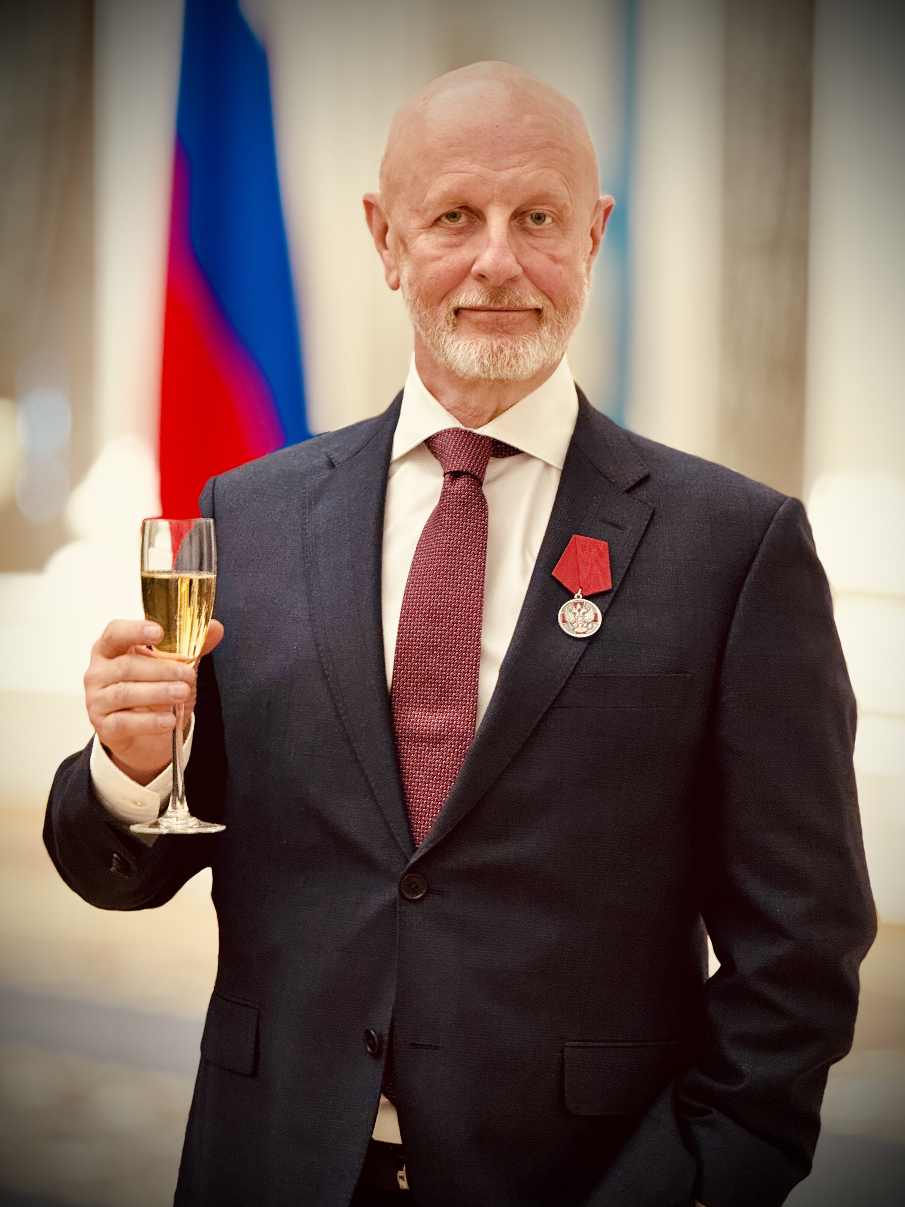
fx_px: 4183
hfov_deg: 12.3
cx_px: 452
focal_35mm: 120
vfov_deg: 16.4
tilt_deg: -2.2
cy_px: 604
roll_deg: -0.3
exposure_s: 1/50
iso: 320
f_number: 2.8
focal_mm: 15.66
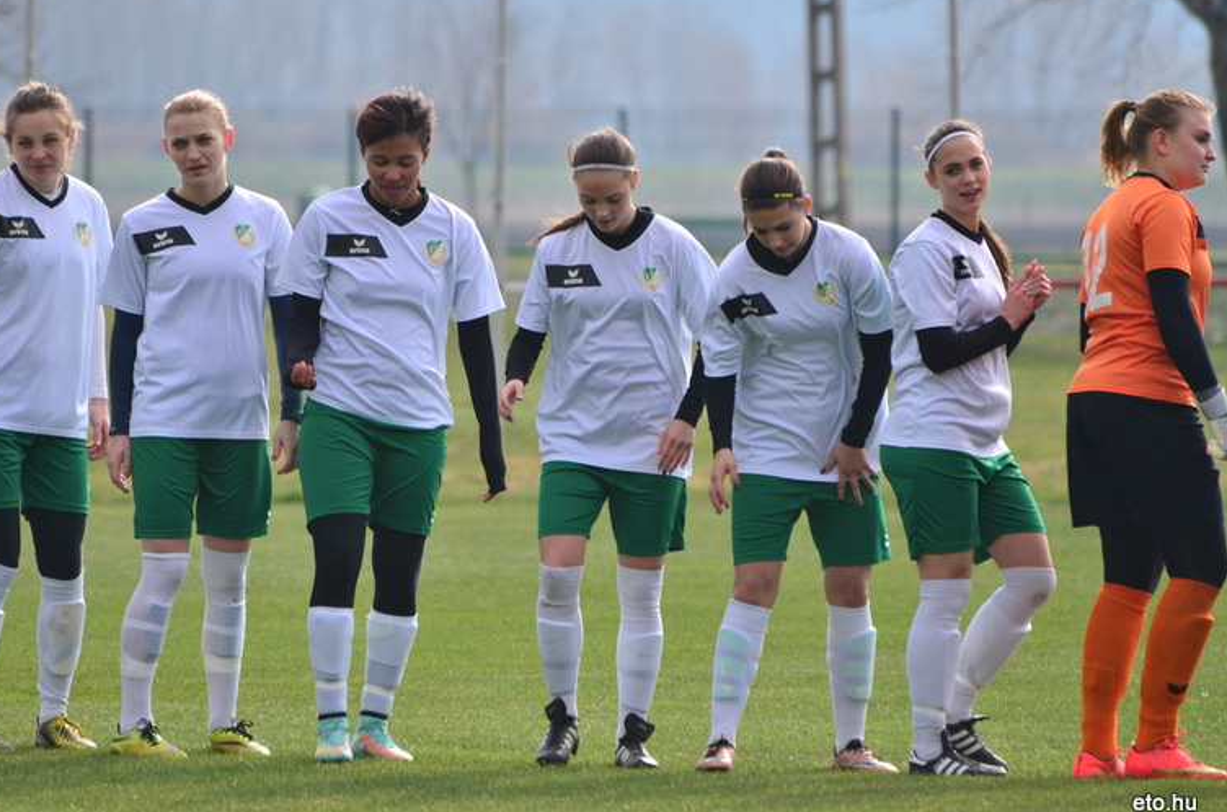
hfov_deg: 4.3
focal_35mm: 479
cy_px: 411
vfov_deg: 2.9
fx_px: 16291
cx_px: 578
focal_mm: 300
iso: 125
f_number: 5.6
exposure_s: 1/400
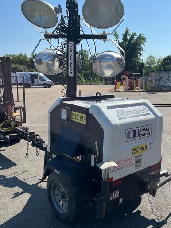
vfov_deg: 50.1
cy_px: 120
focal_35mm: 37
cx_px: 109
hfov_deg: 38.4
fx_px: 244
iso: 50
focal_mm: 5.1
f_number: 1.6
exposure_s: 1/4149
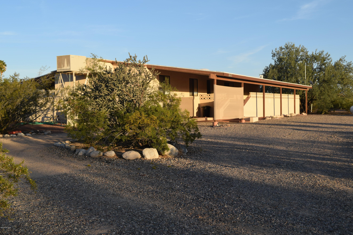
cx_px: 176
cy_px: 118
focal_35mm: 45
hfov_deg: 43.6
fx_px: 441
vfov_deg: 29.9
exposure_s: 1/320
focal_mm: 30
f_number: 9
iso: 200
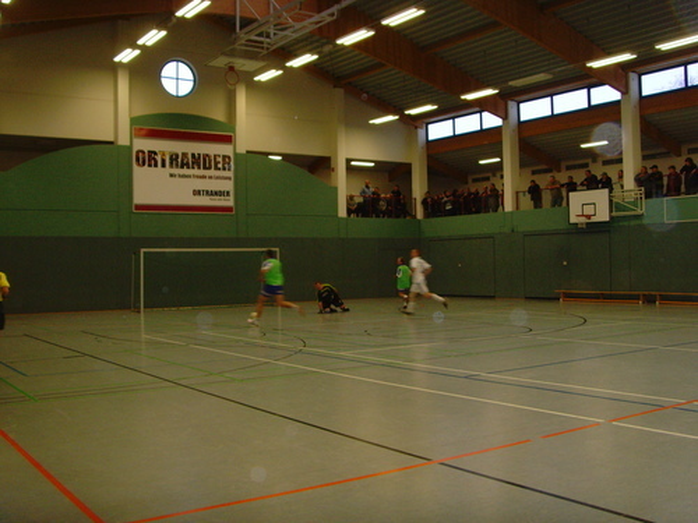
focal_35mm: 39
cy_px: 262
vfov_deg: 36.8
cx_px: 349
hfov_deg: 47.9
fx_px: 786
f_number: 3.5
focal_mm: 6.6
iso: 200
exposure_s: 1/45
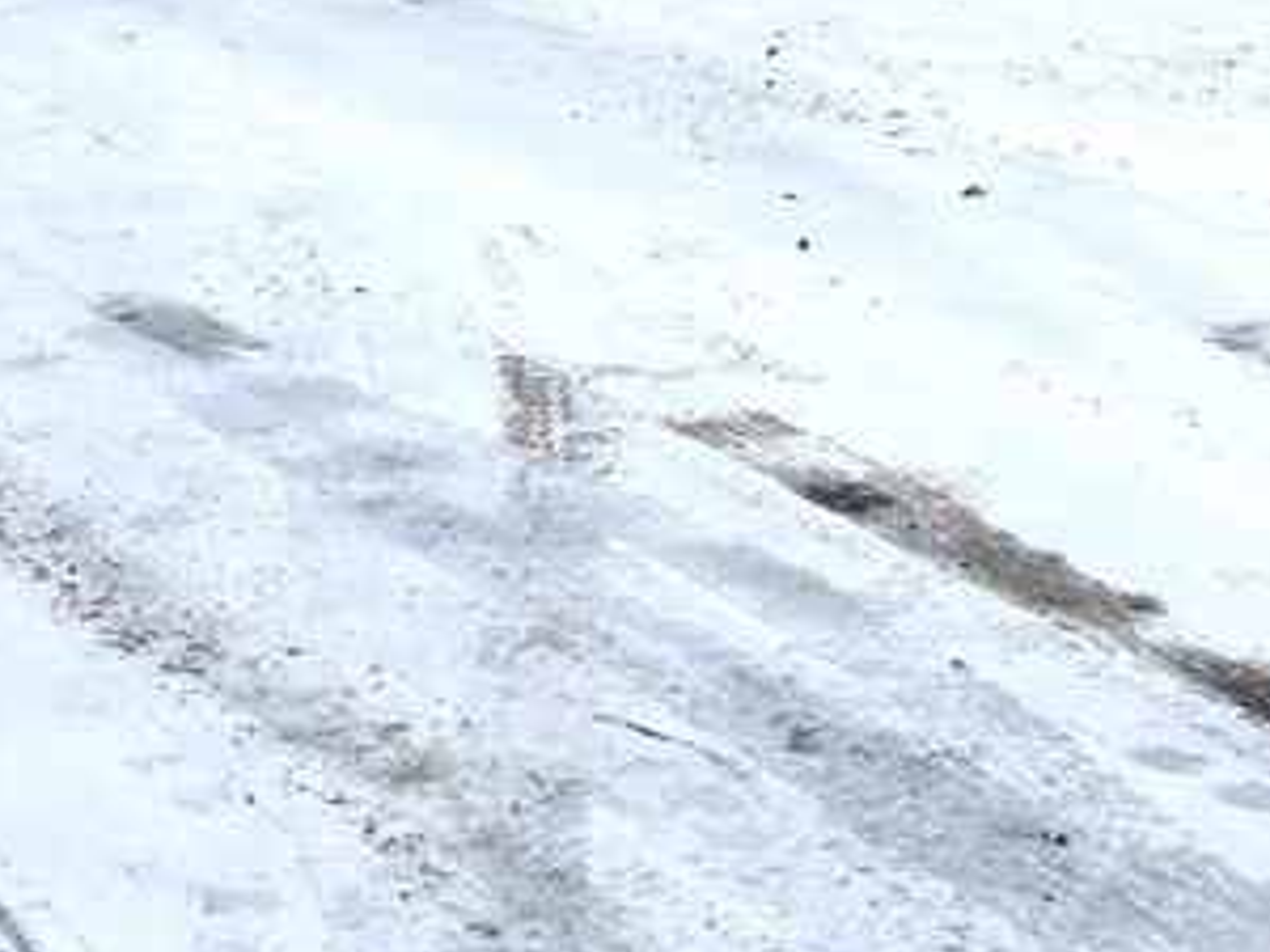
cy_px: -487
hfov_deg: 19.8
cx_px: 457
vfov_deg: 14.0
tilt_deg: +1.3
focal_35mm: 99
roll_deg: -1.7
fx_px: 3632
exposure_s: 1/1748
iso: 25
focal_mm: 4.15
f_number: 2.2
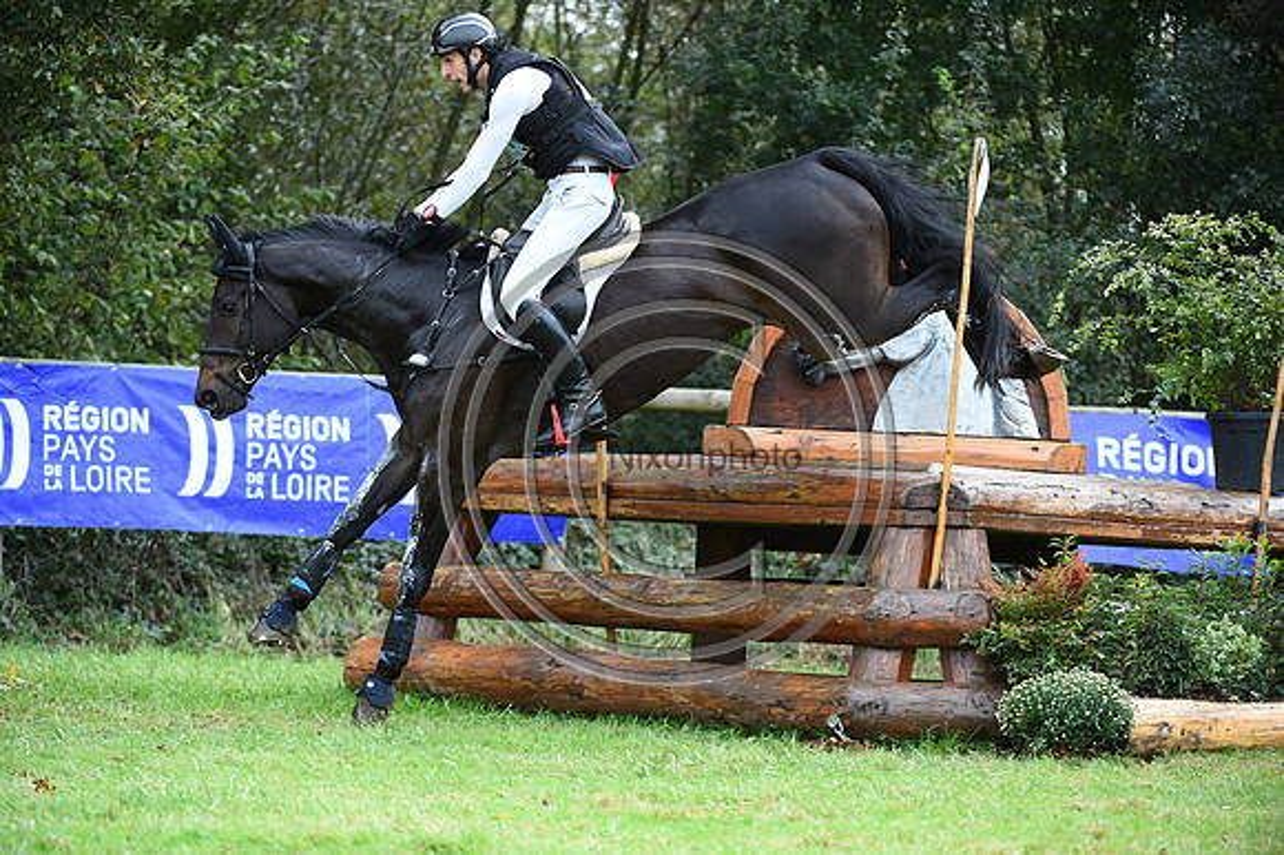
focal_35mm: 200
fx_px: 7129
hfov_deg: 10.3
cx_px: 642
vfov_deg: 6.9
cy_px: 428
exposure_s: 1/1250
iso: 1100
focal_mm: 200
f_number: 4.5
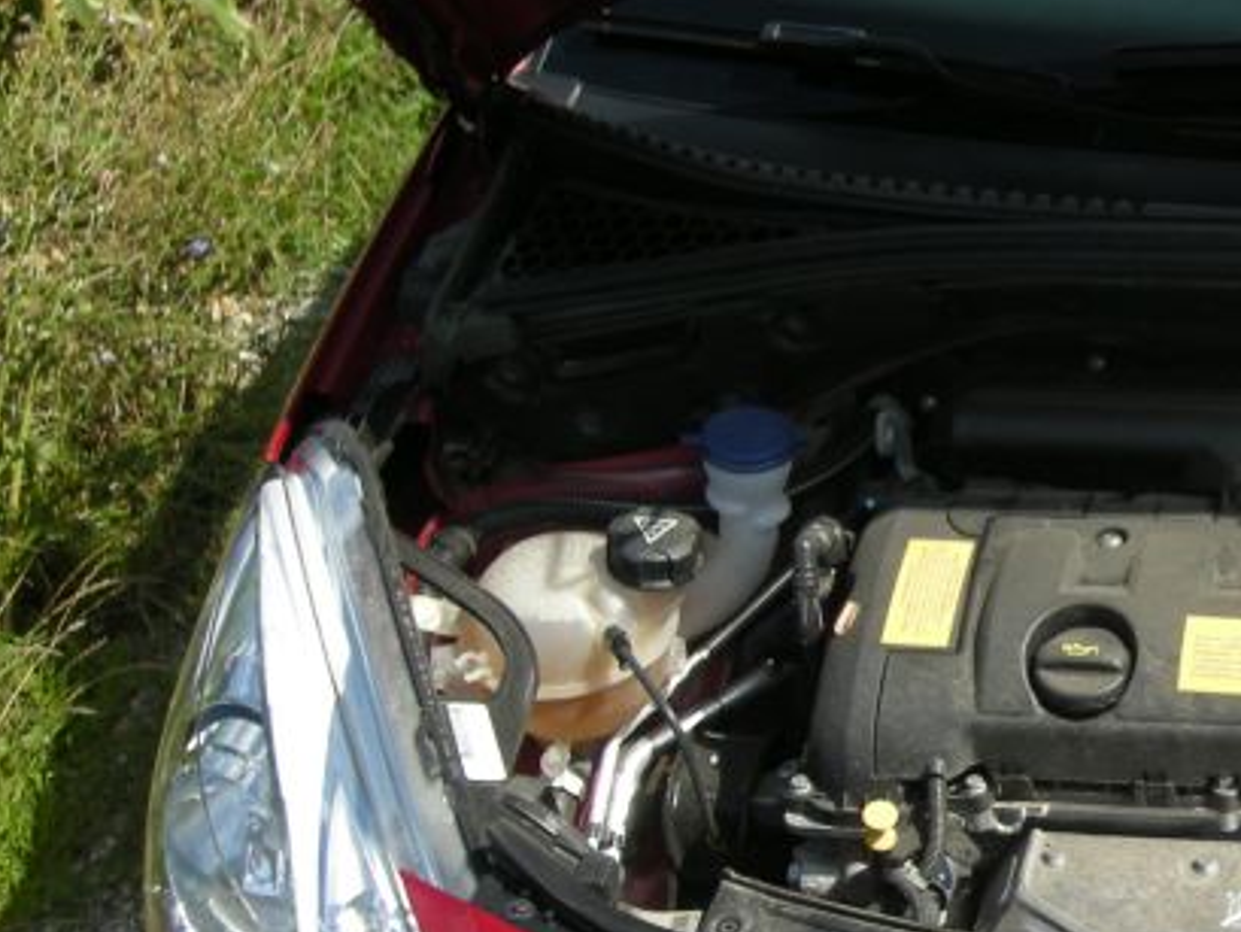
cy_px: 515
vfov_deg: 19.1
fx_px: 2761
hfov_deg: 23.8
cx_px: 1347
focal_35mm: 77
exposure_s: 1/191
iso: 64
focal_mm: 5.7
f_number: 5.7
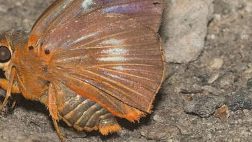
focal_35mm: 955
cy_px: 40
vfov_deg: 1.3
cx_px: 92
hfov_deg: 2.3
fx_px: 6379
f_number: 14
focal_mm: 150
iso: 1000
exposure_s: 1/250
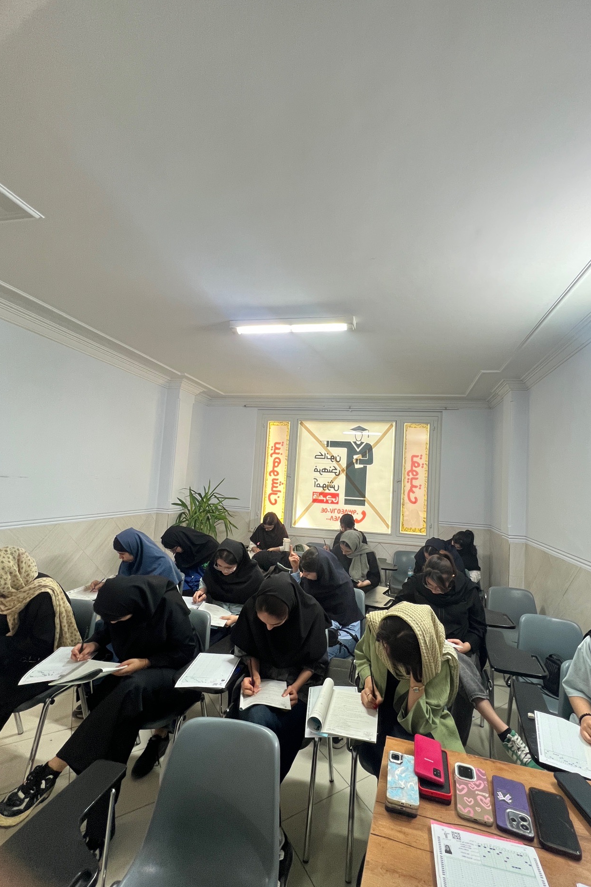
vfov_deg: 104.2
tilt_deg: +4.8
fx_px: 345
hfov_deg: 80.8
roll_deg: -3.1
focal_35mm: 14
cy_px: 455
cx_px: 335
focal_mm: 1.57
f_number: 1.8
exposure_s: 1/50
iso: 160
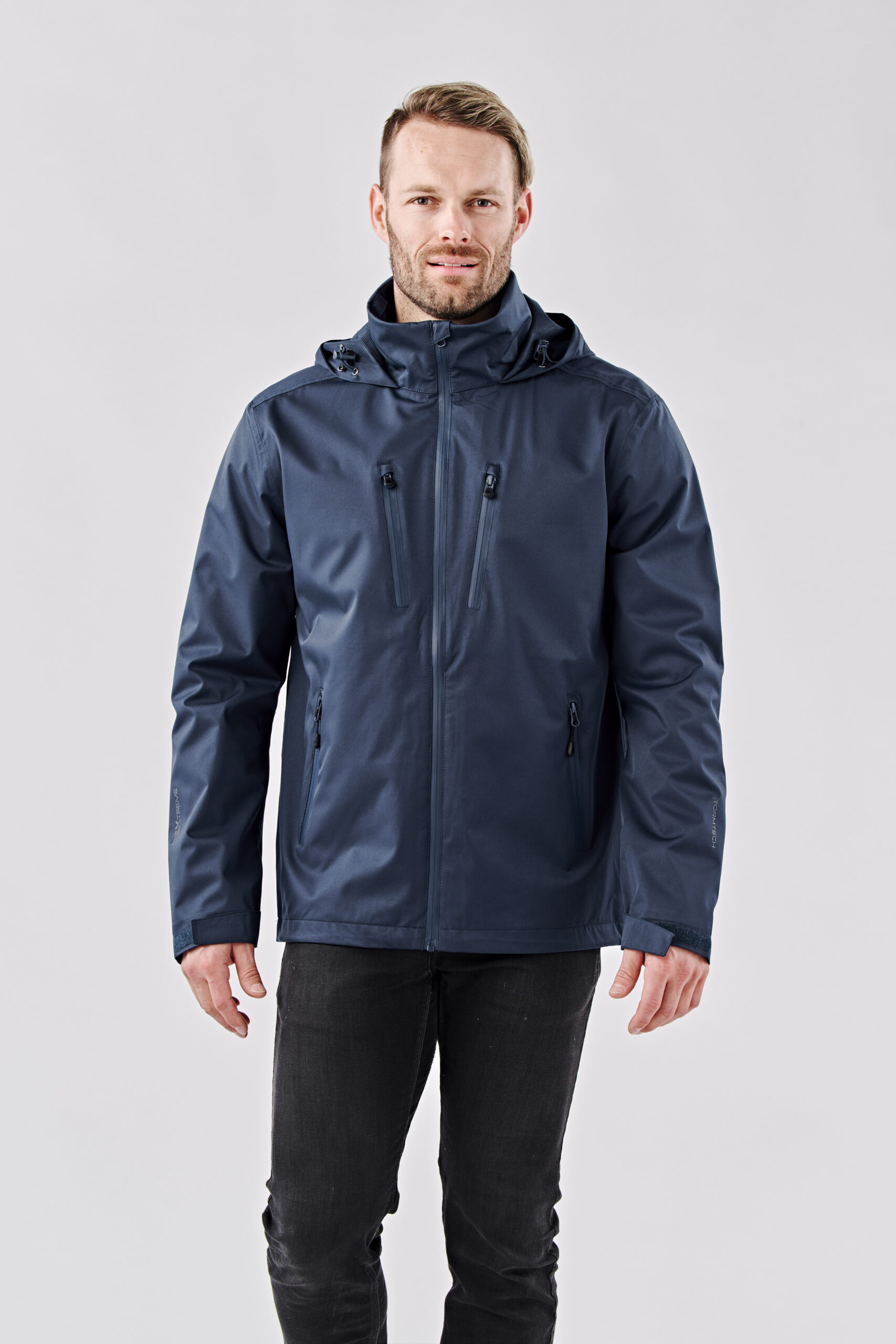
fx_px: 4479
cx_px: 448
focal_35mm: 120
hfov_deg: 11.4
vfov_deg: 17.1
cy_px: 672
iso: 100
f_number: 13
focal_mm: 120
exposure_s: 1/125
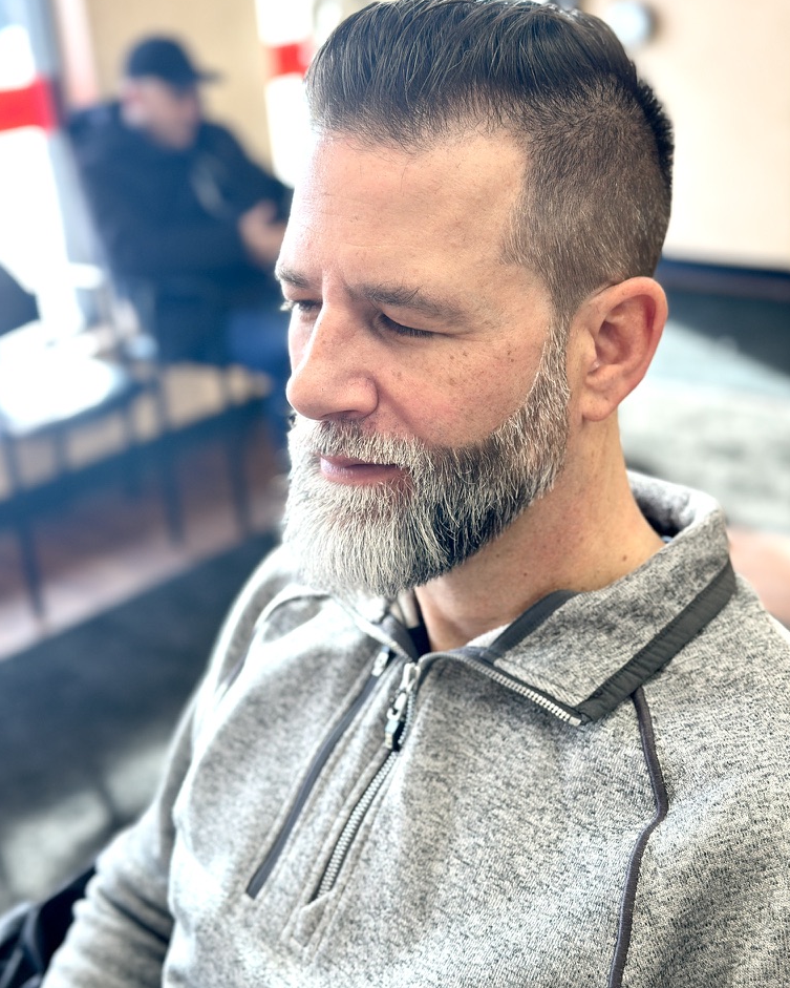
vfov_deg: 36.7
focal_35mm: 51
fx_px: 1490
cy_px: 505
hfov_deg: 29.7
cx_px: 399
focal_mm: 6.86
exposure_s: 1/120
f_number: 1.78
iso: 64
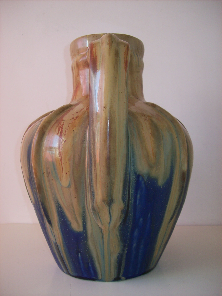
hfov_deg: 39.6
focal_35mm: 36
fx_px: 308
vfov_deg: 51.4
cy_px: 148
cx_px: 111
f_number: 2.7
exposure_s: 1/64
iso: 80
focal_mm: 6
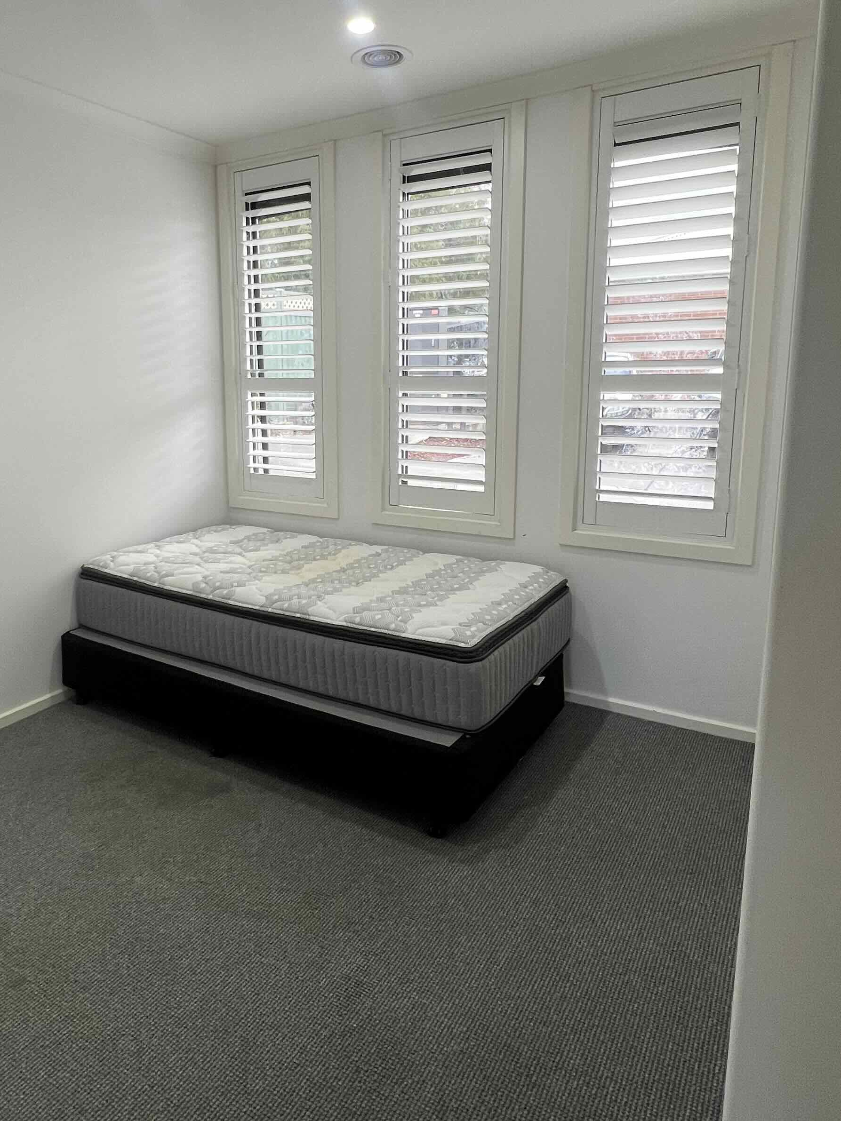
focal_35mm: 22
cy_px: 497
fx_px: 713
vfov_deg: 76.1
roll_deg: -0.2
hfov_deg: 60.4
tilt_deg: -8.3
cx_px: 324
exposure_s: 1/100
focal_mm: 1.57
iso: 80
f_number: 1.8
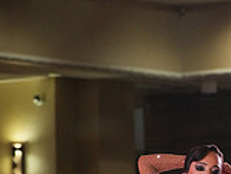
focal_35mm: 358
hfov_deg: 5.5
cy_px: 336
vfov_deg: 4.1
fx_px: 2389
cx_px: 229
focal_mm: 103
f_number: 4
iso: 1250
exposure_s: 1/500
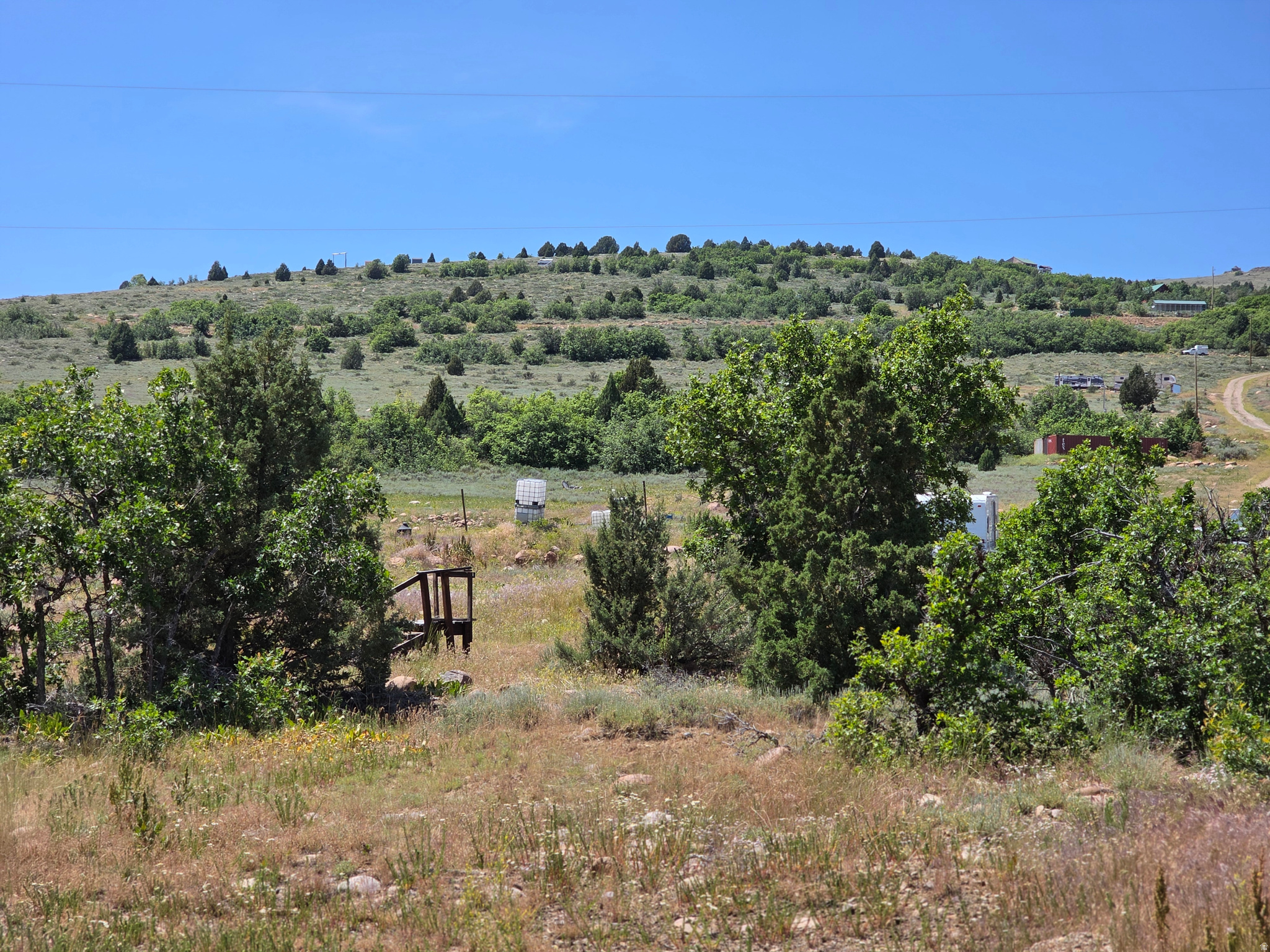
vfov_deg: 21.3
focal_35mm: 69
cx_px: 635
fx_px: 2531
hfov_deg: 28.2
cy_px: 476
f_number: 2.4
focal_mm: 7.9
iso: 50
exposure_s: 1/1839
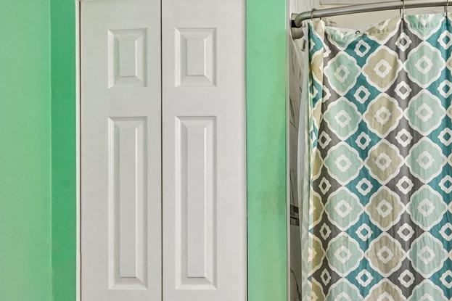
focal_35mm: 37
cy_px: 244
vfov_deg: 34.7
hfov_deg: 48.2
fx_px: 464
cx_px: 377
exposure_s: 1/10
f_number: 8
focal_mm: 16
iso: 800
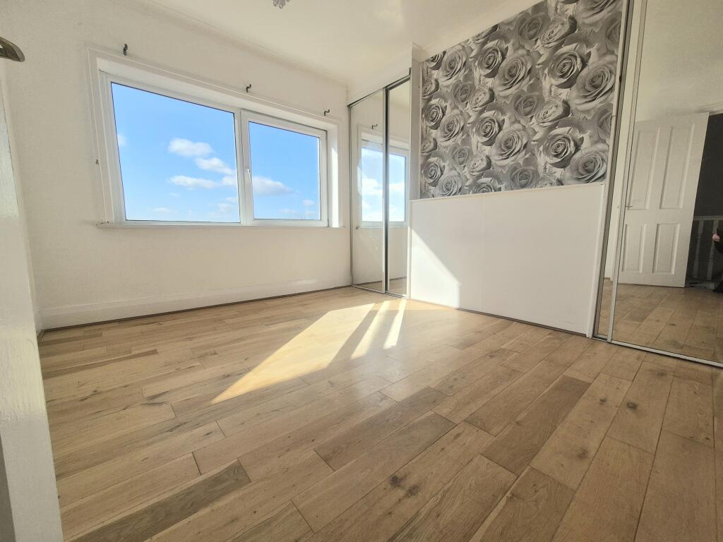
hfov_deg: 106.2
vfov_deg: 89.9
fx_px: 272
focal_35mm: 13
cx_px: 362
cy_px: 271
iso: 50
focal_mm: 2.2
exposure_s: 1/1250
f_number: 2.2
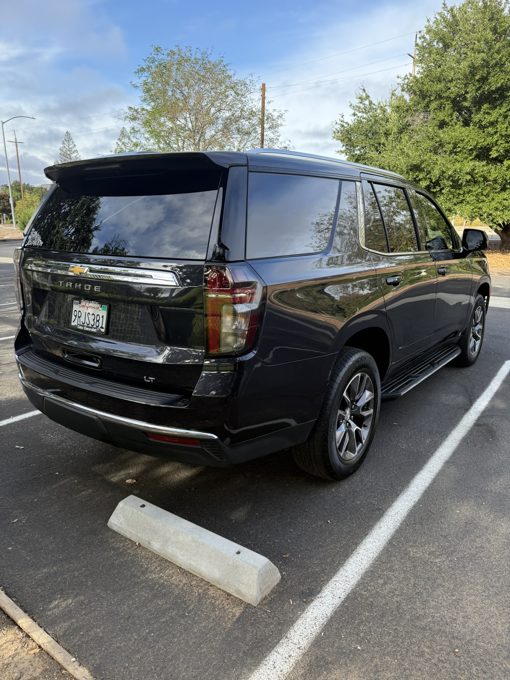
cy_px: 340
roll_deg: +0.4
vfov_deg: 71.6
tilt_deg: -14.9
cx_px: 255
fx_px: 471
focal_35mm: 24
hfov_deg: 56.8
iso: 100
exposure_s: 1/1075
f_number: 1.78
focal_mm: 6.76
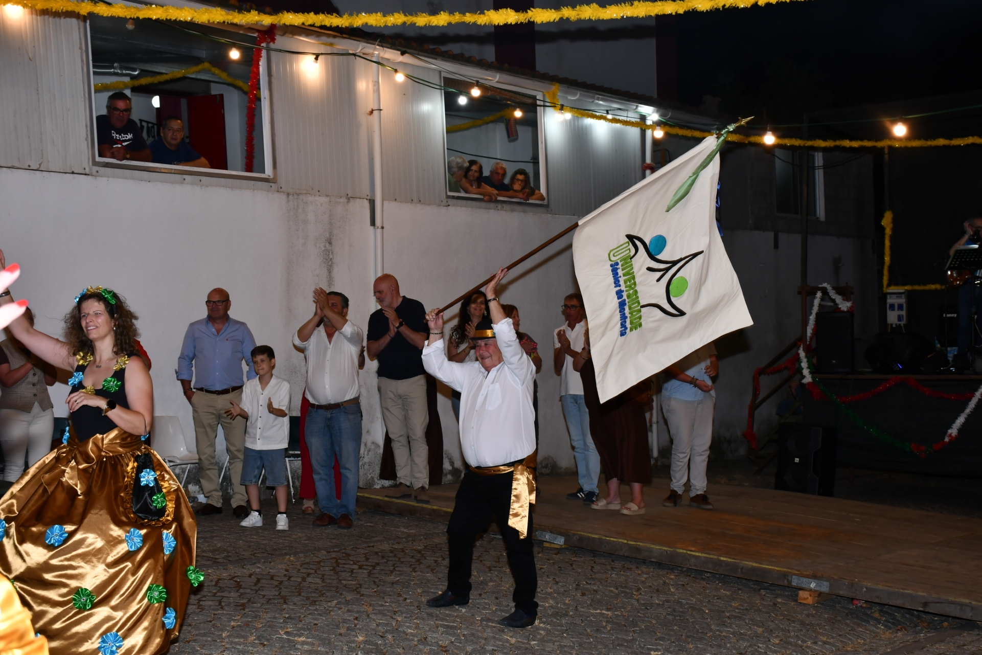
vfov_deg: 26.5
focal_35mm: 51
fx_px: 1391
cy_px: 328
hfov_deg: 38.9
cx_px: 491
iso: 250
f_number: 5.6
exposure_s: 1/60
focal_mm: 34
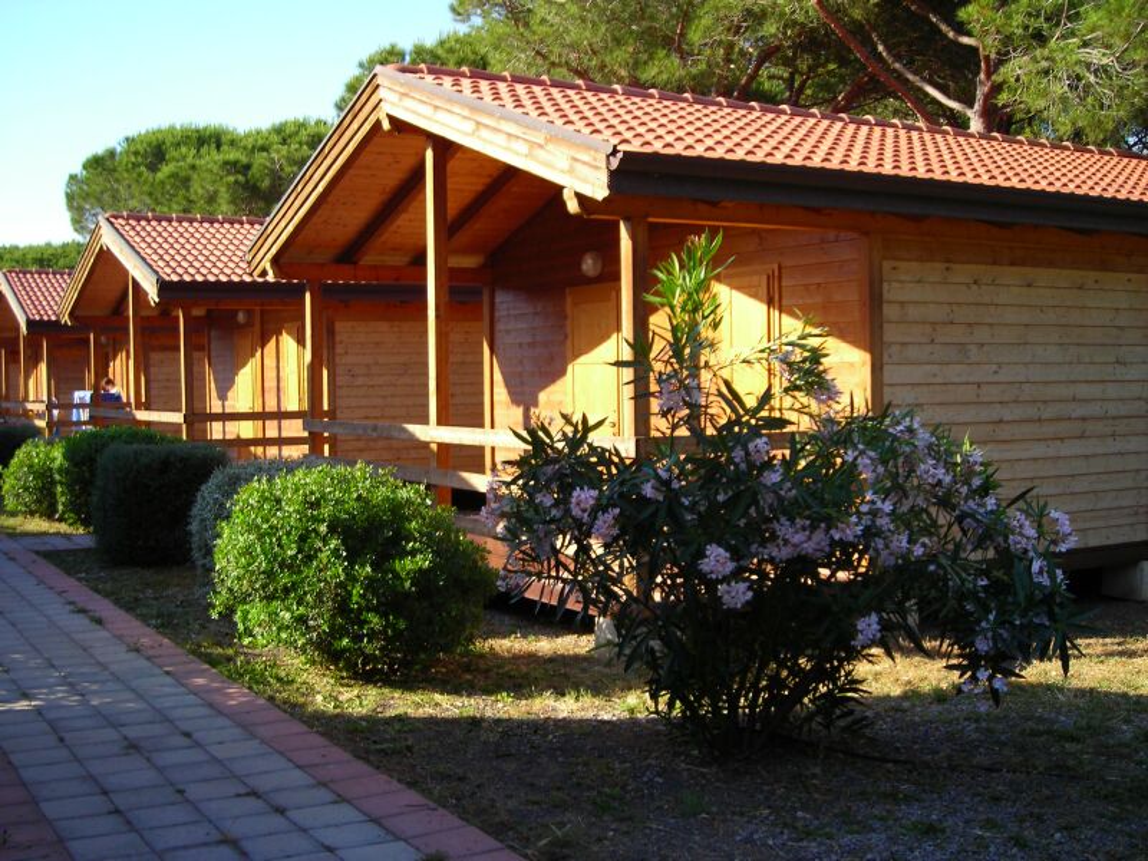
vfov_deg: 35.1
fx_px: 1360
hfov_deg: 45.8
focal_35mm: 41
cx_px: 574
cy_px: 430
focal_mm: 6.8
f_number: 3.3
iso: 50
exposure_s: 1/212
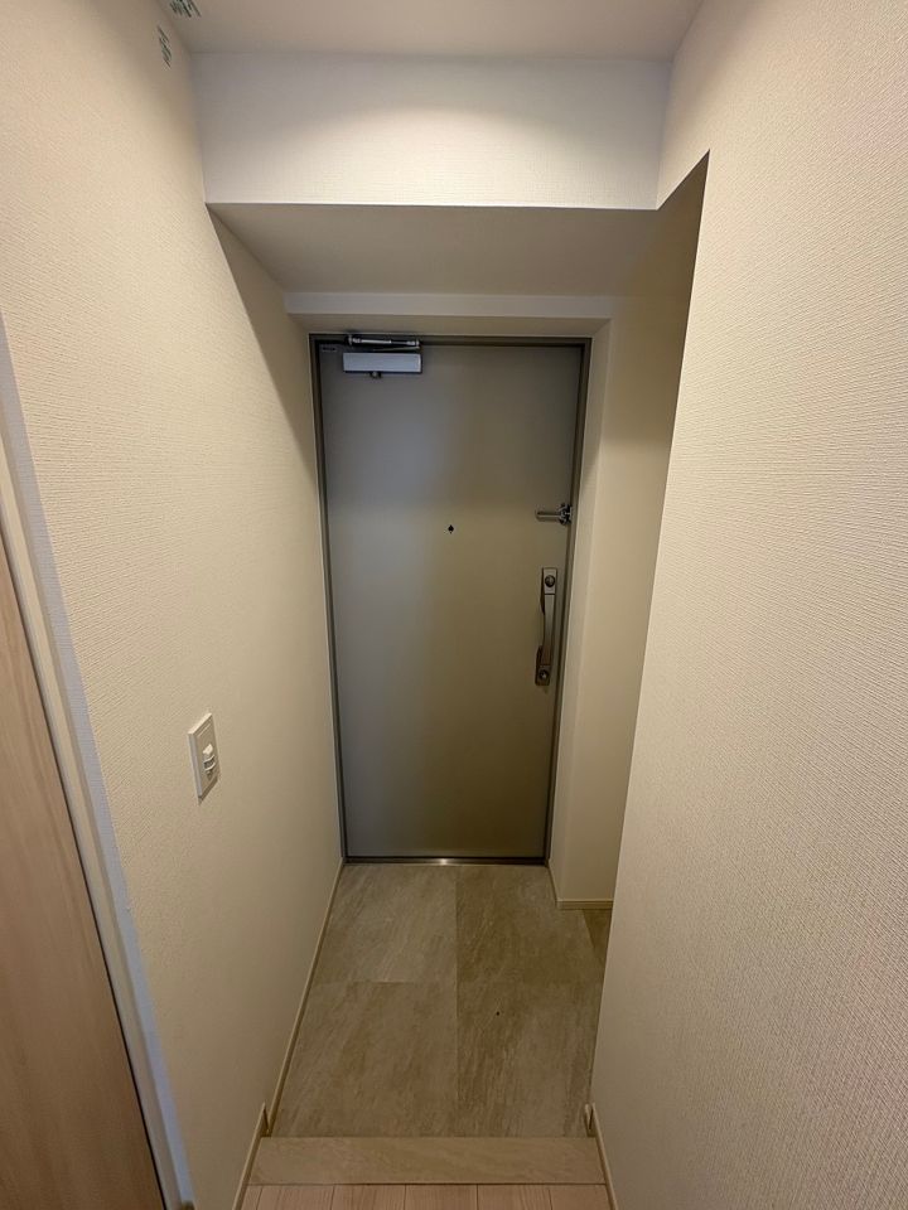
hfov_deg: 85.7
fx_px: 490
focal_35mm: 14
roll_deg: -1.1
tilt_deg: -14.3
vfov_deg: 102.1
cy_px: 605
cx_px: 454
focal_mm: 2.22
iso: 125
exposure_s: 1/100
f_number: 2.2
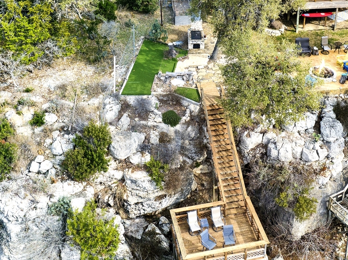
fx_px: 522
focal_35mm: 52
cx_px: 193
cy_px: -2
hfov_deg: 36.8
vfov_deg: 26.5
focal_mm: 12.29
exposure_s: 1/2000
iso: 240
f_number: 2.8
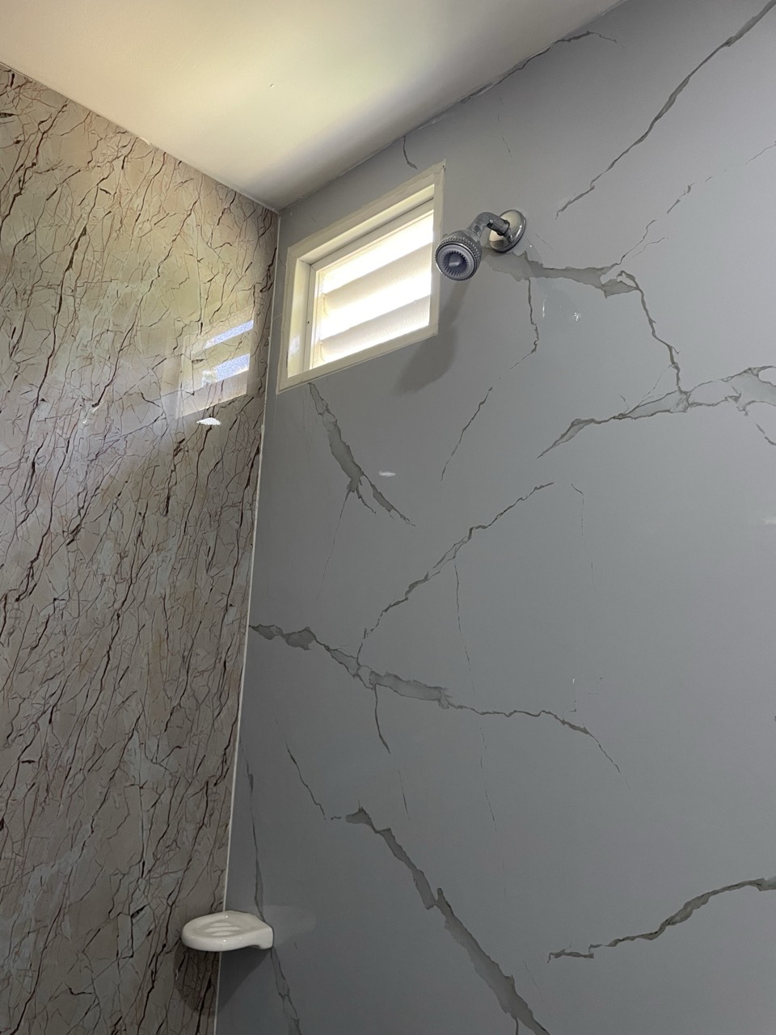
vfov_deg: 67.3
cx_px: 388
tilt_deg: +10.8
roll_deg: -2.7
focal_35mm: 26
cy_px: 518
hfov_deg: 53.1
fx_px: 777
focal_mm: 4.2
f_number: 1.6
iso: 160
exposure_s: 1/60
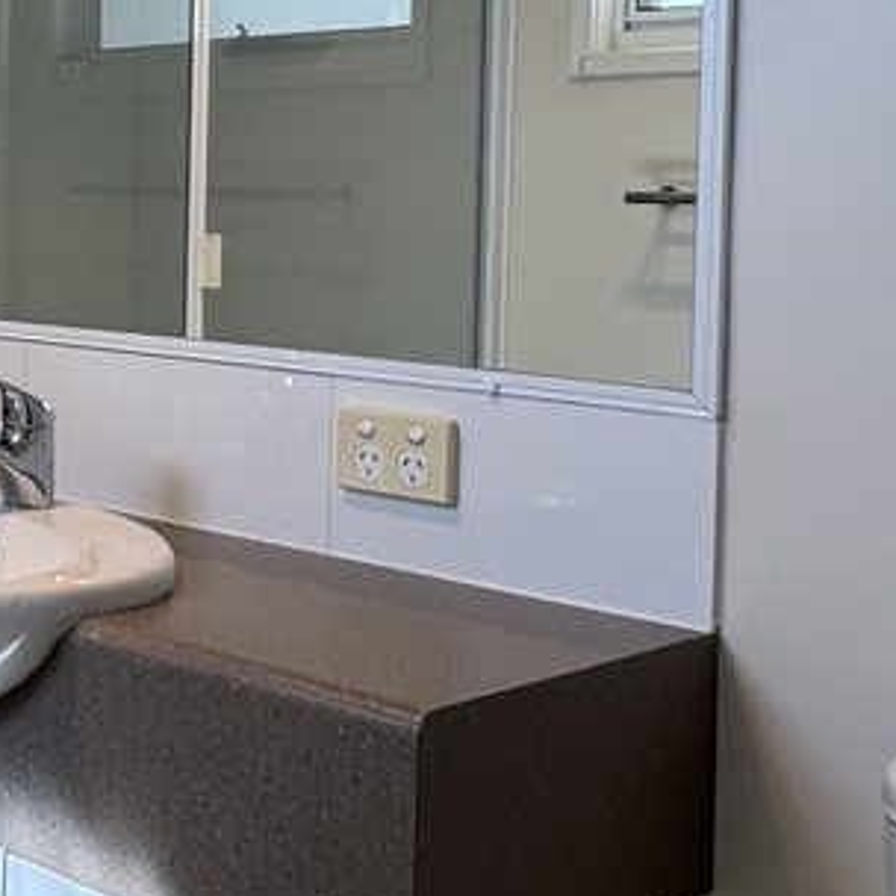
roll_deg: +0.3
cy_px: 214
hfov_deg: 24.7
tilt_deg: -0.2
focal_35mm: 61
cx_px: -256
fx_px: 1786
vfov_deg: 27.7
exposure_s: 1/106
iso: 40
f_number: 2.2
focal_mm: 2.22
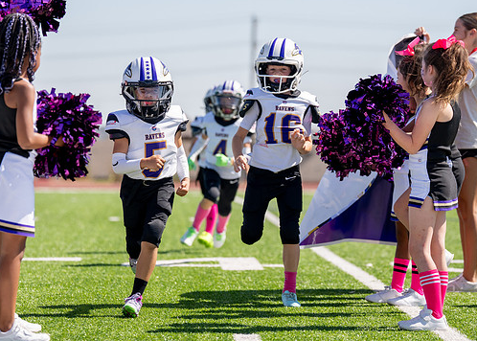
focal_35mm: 181
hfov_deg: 11.1
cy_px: 143
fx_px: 2453
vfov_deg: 8.0
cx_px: 223
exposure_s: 1/2500
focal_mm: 127
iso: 160
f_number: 2.8
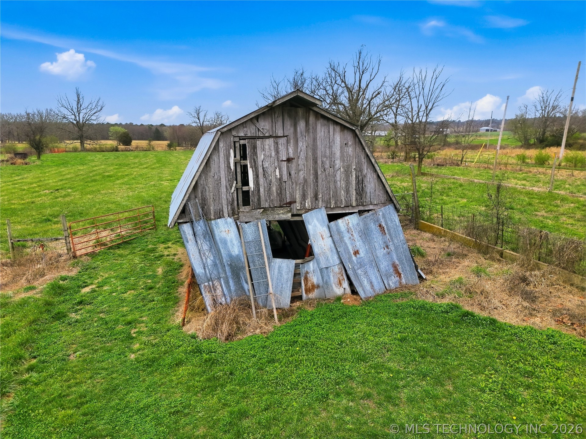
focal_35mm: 24
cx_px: 293
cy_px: 220
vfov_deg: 56.8
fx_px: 406
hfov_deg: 71.6
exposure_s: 1/730
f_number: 1.7
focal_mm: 6.7
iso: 200
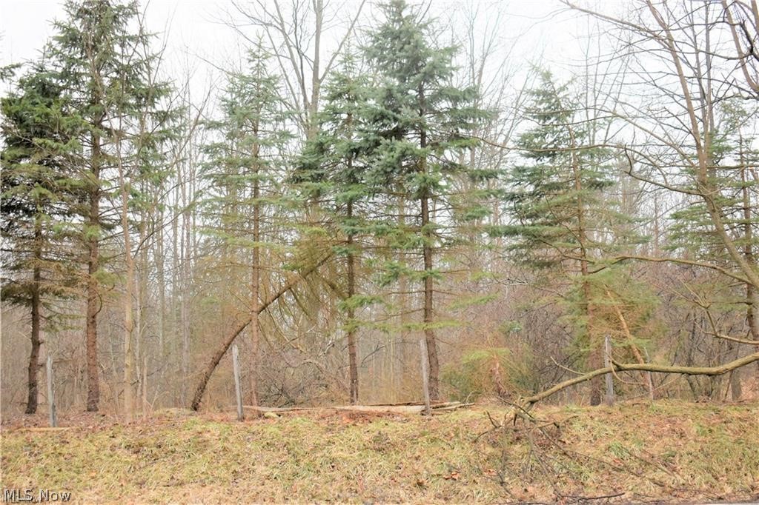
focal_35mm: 48
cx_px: 380
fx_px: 1012
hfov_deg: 41.1
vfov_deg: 28.1
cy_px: 252
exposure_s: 1/250
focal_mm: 32
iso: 400
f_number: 4.5
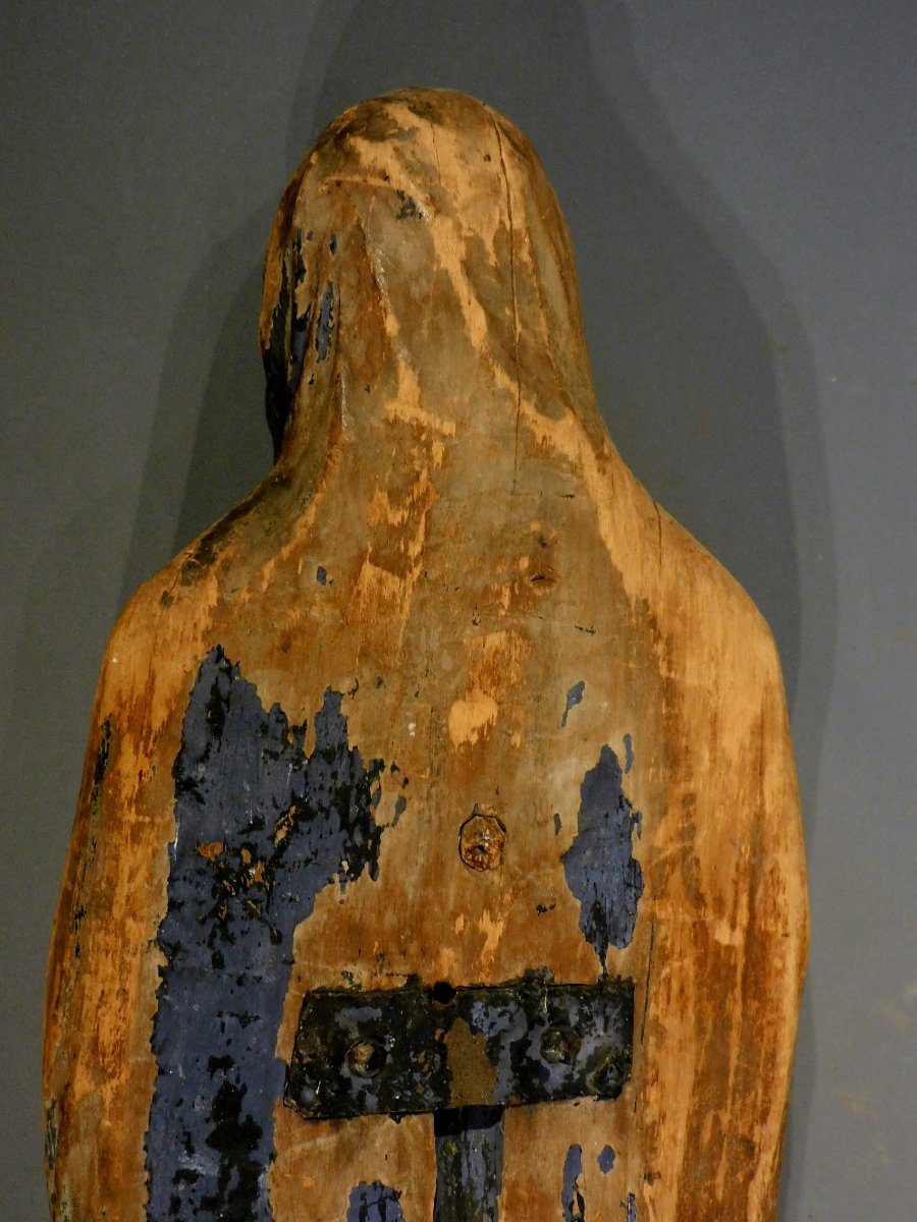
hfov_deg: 36.0
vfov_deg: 46.8
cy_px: 611
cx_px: 458
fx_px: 1413
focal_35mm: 40
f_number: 3.8
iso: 360
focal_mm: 7.2
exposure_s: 1/30
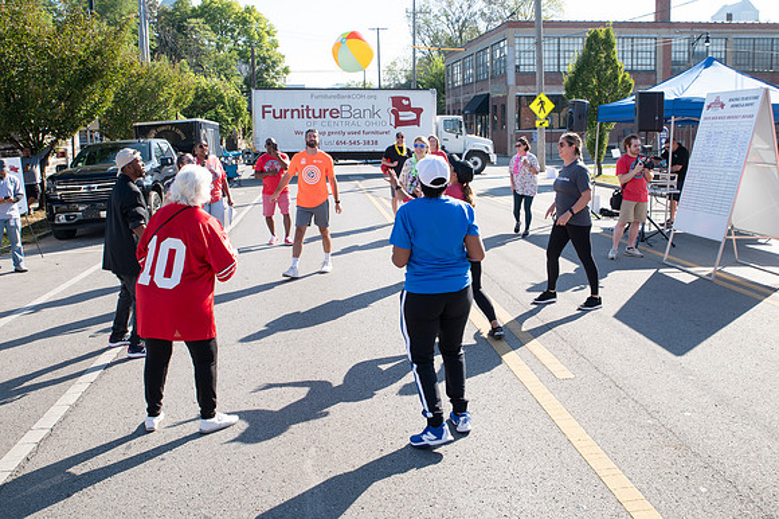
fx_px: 740
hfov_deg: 55.5
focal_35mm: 34
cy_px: 215
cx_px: 401
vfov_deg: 38.5
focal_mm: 29
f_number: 8
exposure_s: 1/200
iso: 250
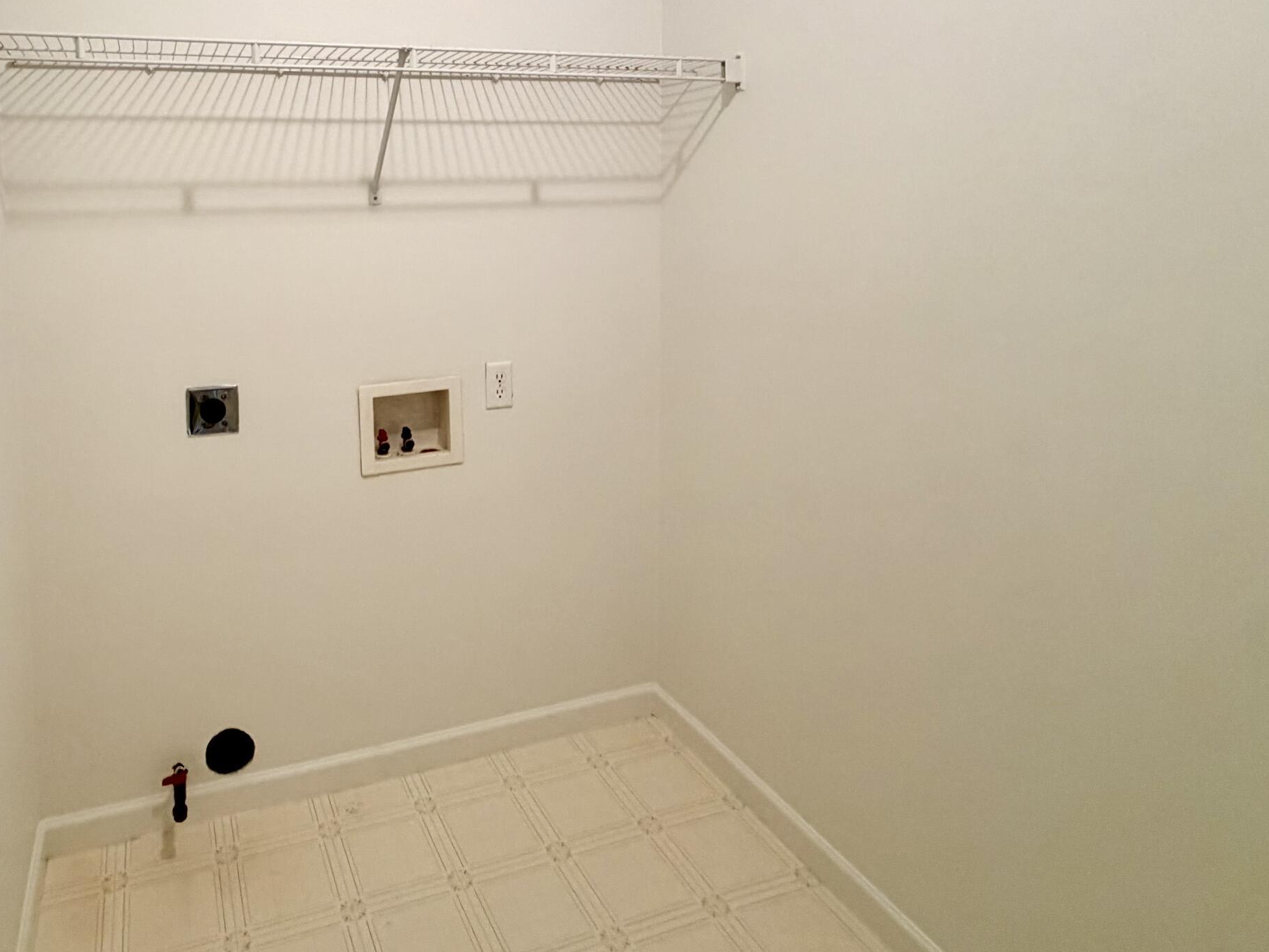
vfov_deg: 56.7
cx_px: 415
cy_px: 268
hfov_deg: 71.6
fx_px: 843
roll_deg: +1.0
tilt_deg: -3.7
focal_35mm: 23
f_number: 2.2
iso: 250
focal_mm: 2.22
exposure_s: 1/120
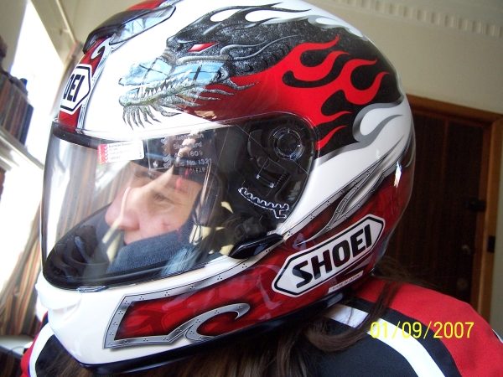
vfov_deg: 37.7
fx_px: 552
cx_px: 252
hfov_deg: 49.0
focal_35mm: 38
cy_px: 188
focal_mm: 6.3
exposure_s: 1/60
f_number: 2.8
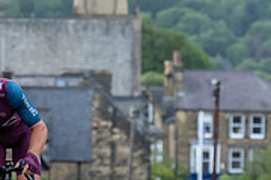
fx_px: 2333
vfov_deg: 4.4
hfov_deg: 6.6
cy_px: 55
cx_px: -15
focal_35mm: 310
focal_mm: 96
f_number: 3.5
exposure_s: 1/800
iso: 2000
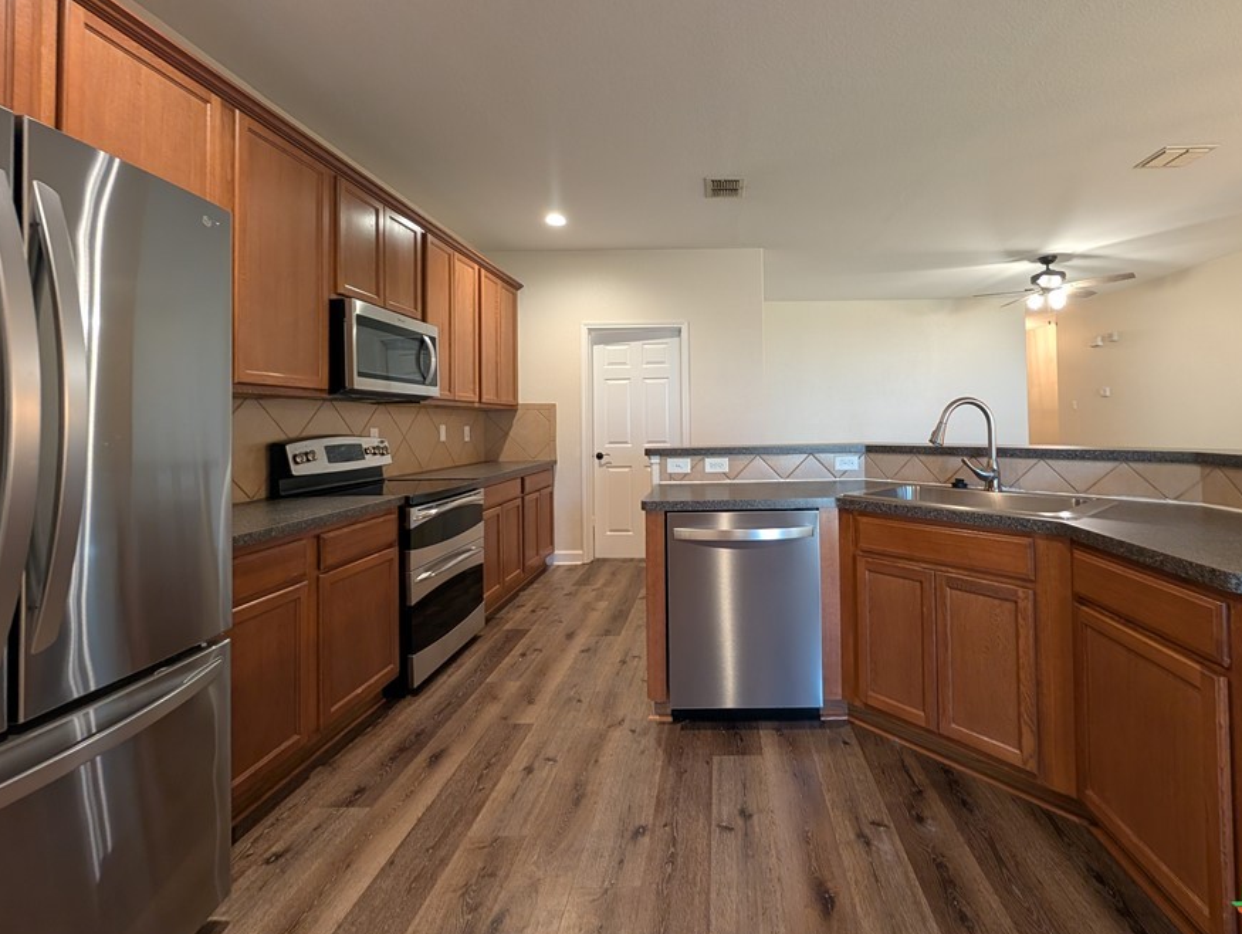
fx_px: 503
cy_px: 409
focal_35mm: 14
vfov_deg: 85.4
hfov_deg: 101.2
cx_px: 715
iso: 112
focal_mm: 2.02
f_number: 1.7
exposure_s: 1/30
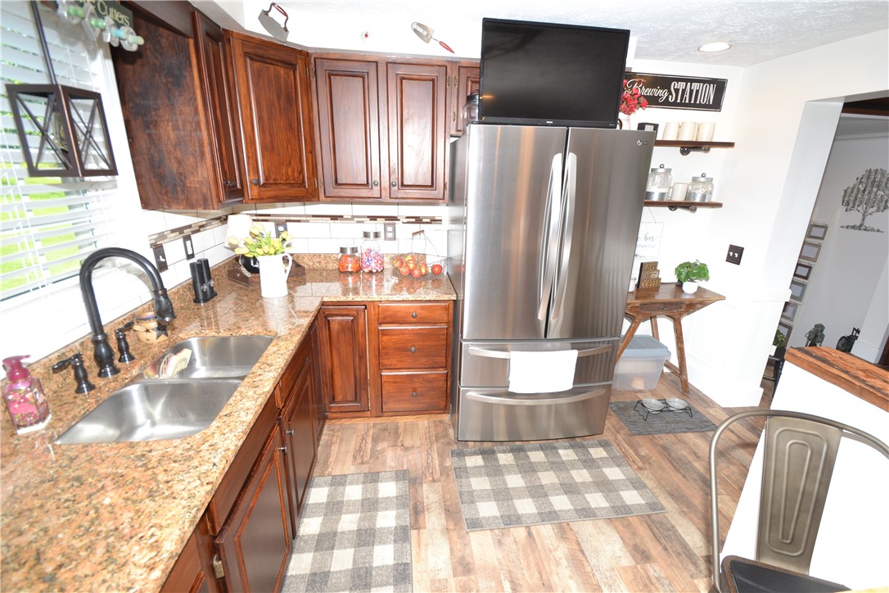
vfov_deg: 77.3
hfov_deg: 100.4
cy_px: 296
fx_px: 370
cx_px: 444
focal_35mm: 15
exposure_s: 1/60
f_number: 5.6
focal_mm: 10
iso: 400
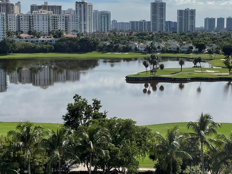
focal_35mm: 62
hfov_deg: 31.0
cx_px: 152
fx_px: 415
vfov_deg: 23.6
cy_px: 68
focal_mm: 5.1
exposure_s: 1/8547
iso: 32
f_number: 1.6
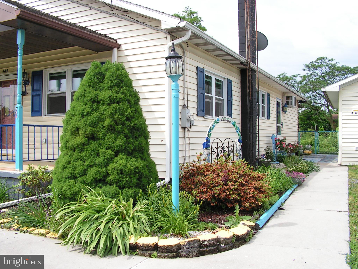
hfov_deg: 51.4
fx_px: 372
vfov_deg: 39.7
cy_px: 134
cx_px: 179
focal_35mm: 36
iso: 64
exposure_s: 1/320
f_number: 4.8
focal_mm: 6
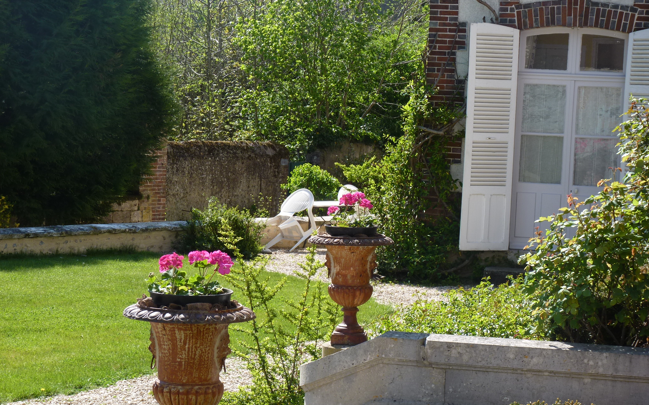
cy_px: 238
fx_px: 1768
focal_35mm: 100
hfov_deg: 20.8
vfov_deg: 13.1
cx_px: 324
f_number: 4.5
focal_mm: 16.7
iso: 80
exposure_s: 1/200
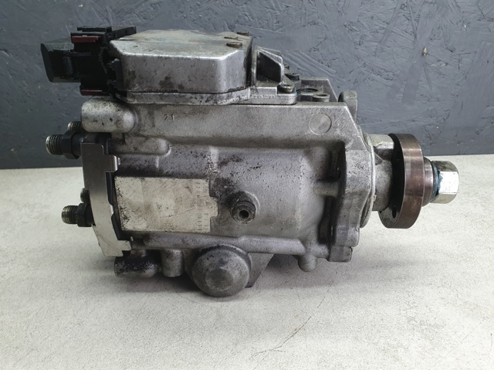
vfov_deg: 53.0
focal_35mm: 26
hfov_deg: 67.3
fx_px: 371
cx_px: 247
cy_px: 185
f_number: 2.4
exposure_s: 1/100
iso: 100
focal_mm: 4.32
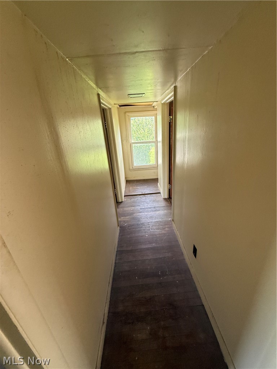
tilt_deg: -20.7
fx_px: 149
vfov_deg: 102.1
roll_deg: +6.0
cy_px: 184
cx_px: 138
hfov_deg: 85.7
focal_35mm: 14
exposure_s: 1/99
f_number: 2.2
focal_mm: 2.22
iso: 160
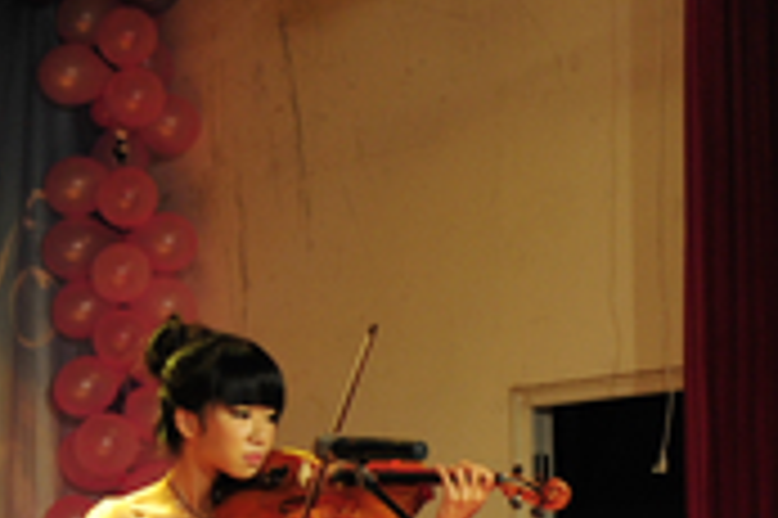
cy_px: 606
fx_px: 4189
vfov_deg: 7.0
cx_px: -229
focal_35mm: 194
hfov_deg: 10.4
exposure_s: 1/125
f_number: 4.5
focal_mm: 56
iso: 1000
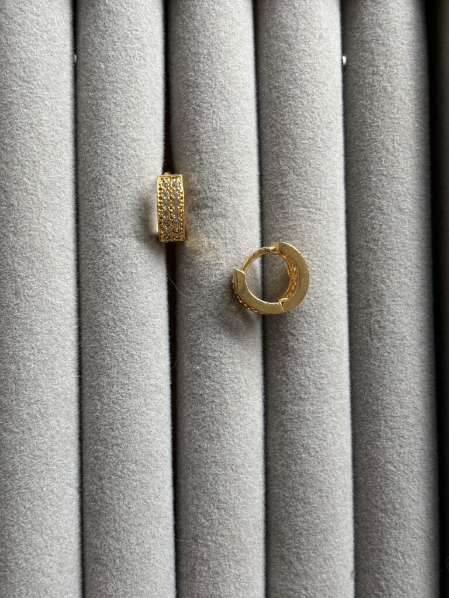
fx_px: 899
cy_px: 299
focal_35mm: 52
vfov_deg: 36.8
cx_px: 224
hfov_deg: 28.0
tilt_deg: -80.3
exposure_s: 1/155
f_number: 1.6
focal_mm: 5.96
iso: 25
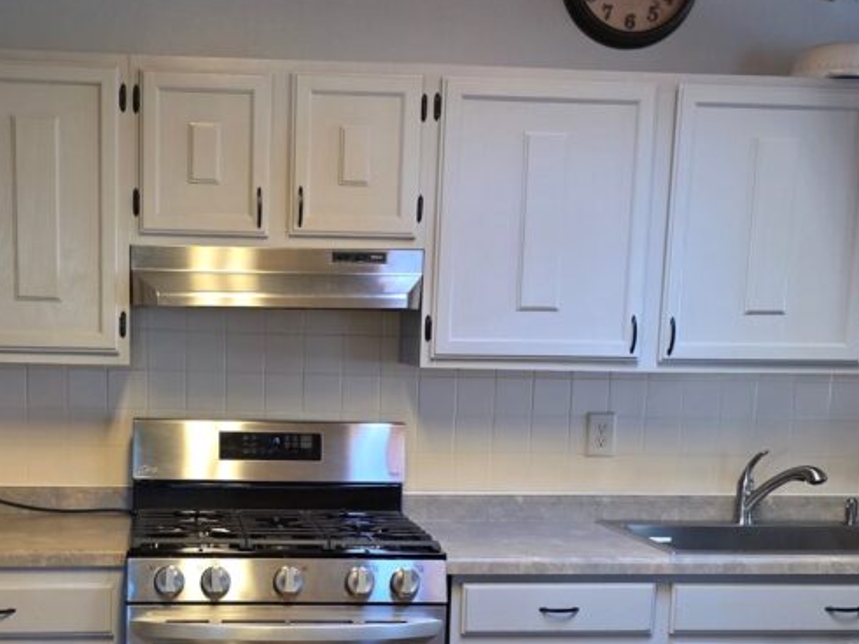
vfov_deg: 28.4
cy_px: 522
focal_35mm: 50
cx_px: 279
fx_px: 1240
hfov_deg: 37.7
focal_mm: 6.3
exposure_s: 1/120
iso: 320
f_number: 1.7
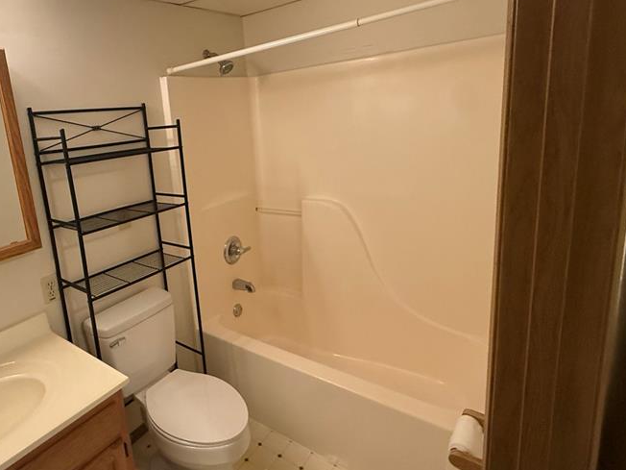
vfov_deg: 60.8
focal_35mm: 22
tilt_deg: -12.0
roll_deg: +5.6
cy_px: 200
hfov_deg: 74.1
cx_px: 209
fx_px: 398
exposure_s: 1/120
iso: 640
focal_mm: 2.22
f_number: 2.2
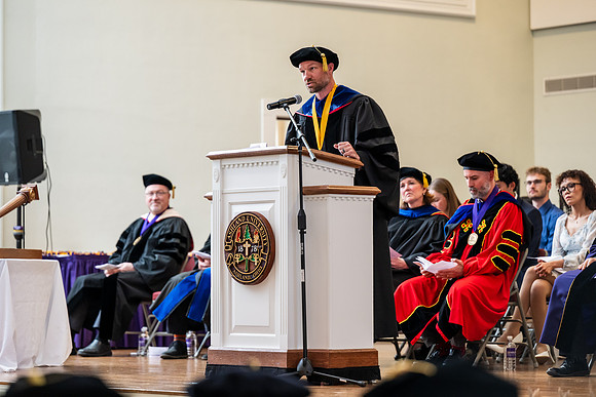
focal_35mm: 120
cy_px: 198
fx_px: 1987
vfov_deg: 11.4
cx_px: 298
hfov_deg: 17.1
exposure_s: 1/200
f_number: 3.2
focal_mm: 120
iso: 1600
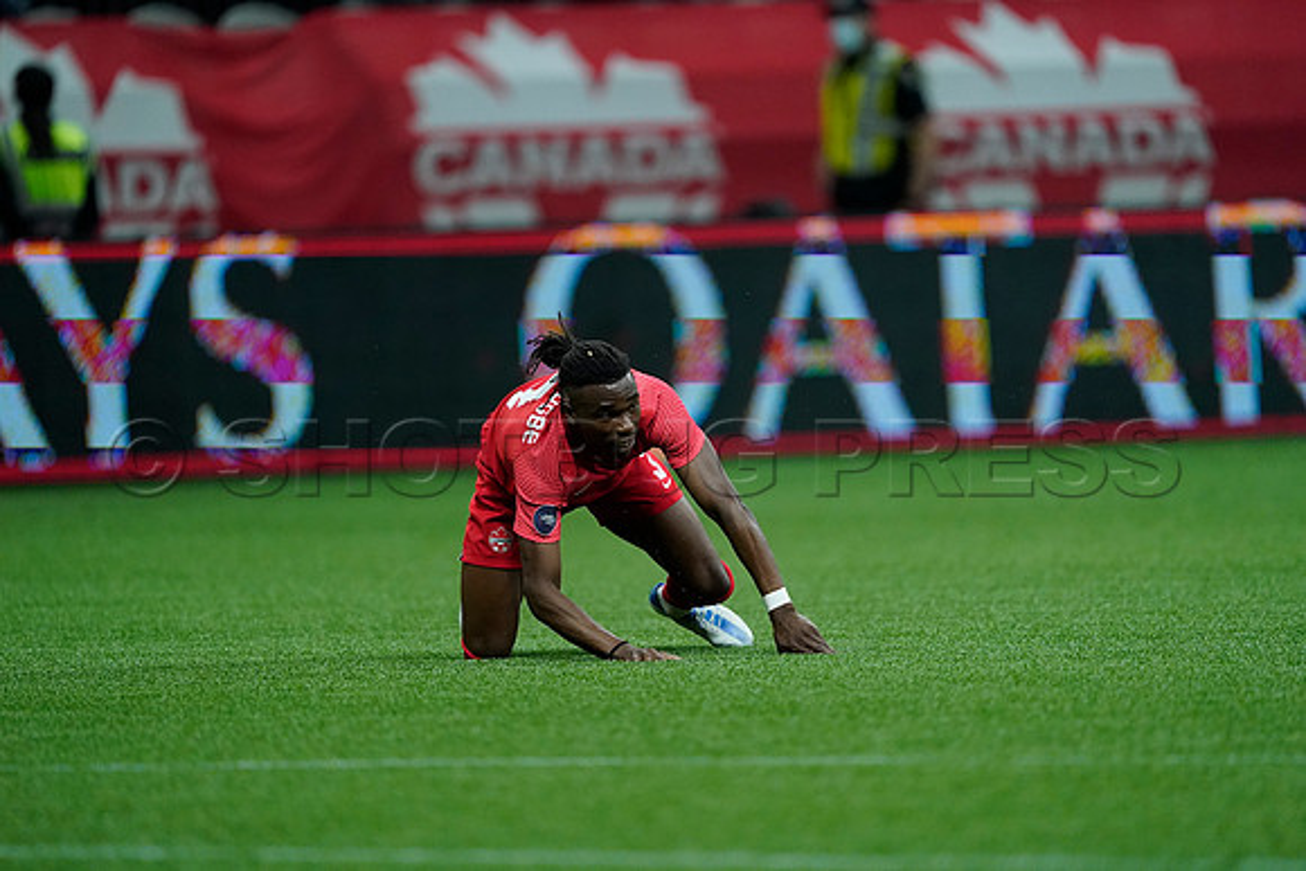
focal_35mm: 600
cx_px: 653
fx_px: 21771
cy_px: 436
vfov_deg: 2.3
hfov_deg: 3.4
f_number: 4
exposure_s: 1/2000
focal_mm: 600
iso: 5000
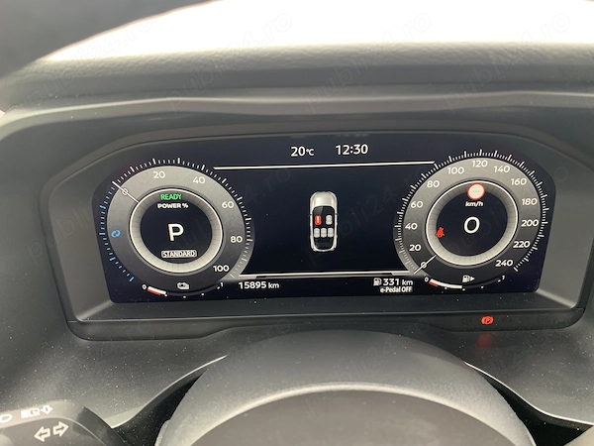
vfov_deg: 53.1
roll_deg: +0.1
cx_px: 297
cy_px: 223
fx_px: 446
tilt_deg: -32.6
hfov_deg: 67.3
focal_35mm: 26
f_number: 1.8
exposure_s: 1/70
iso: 100
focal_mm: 4.25
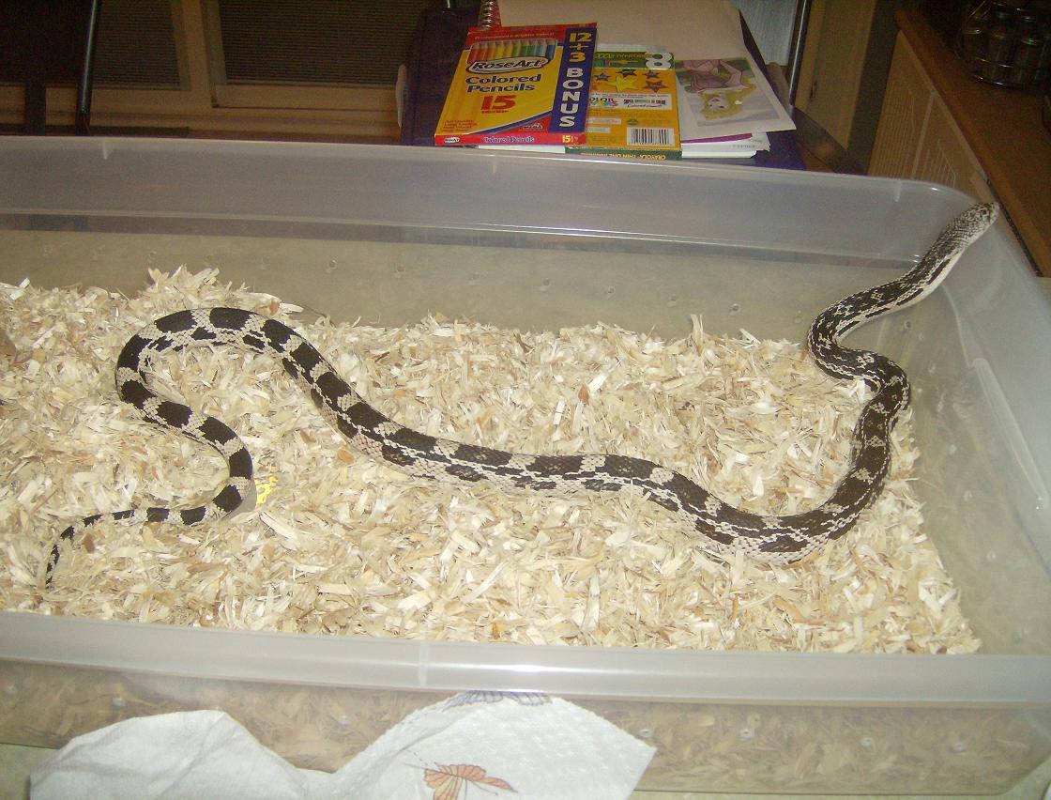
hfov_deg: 51.1
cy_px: 400
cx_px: 526
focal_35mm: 36
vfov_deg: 40.0
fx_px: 1099
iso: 200
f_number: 2.8
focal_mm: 6
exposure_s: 1/60
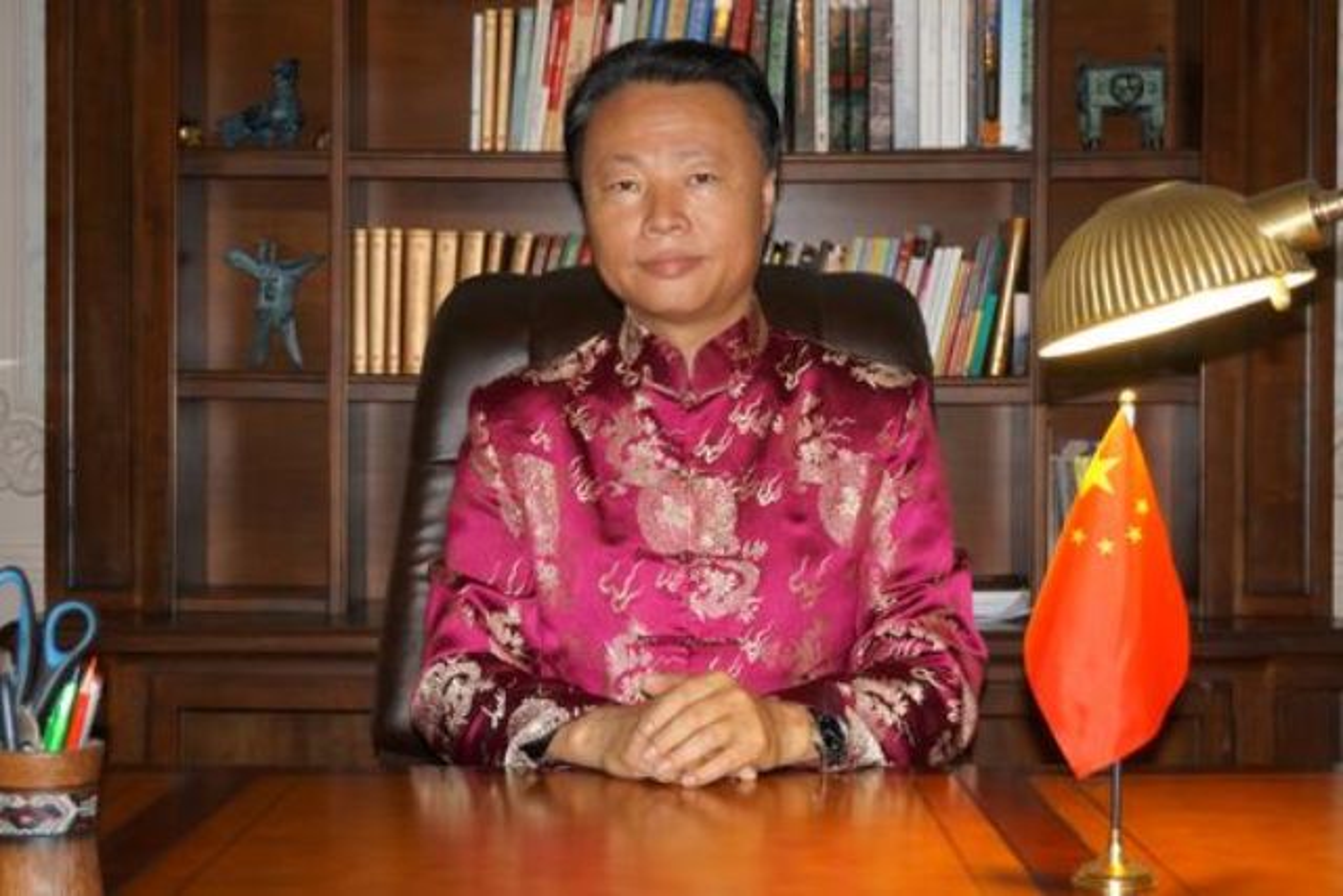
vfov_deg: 23.8
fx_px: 2127
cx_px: 672
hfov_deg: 35.0
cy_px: 448
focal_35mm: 57
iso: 800
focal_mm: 38
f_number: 5.6
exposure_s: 1/60
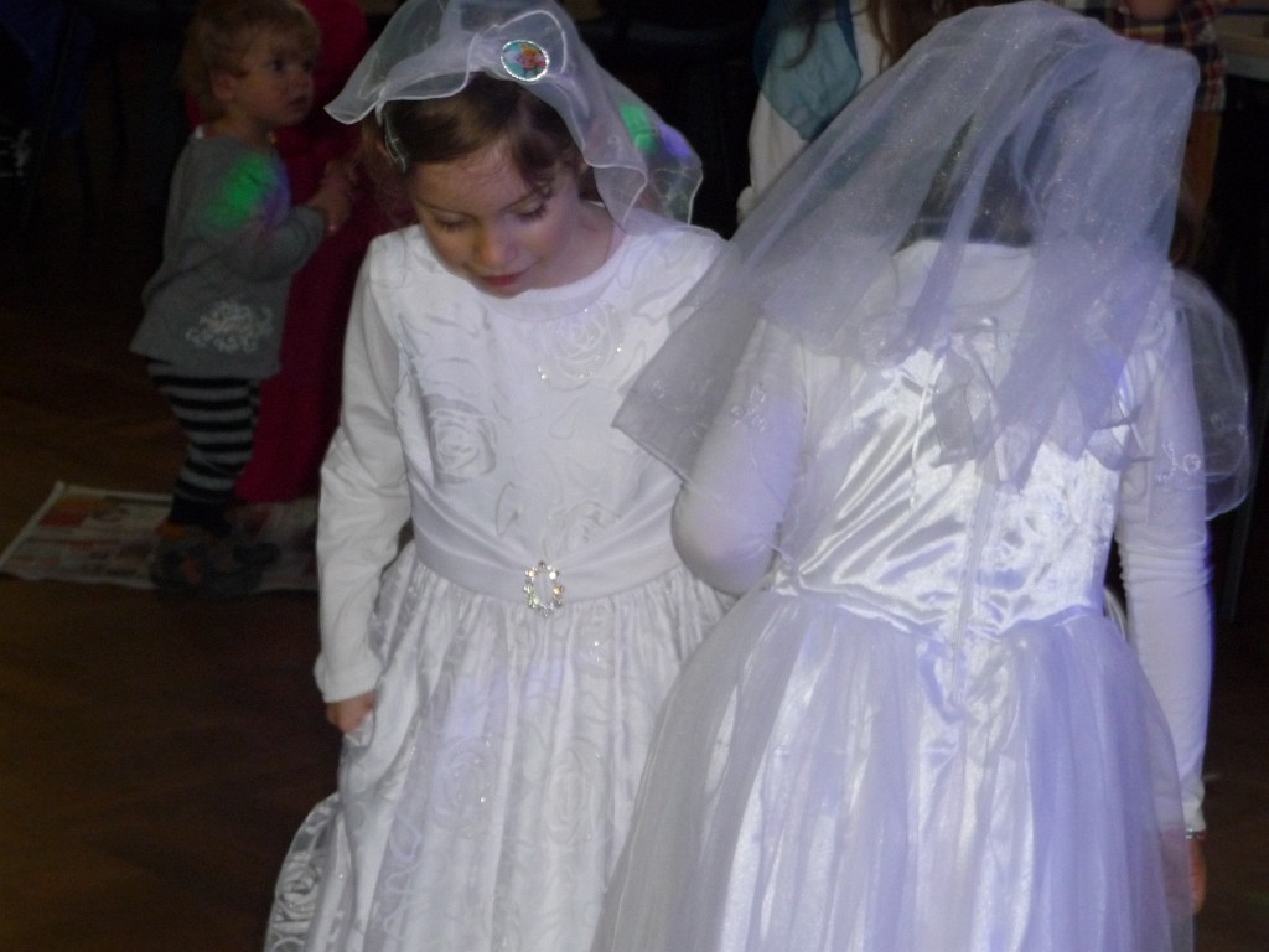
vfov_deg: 12.5
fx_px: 4362
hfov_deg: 16.6
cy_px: 476
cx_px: 634
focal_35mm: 119
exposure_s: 1/40
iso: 400
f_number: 4.7
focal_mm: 20.3
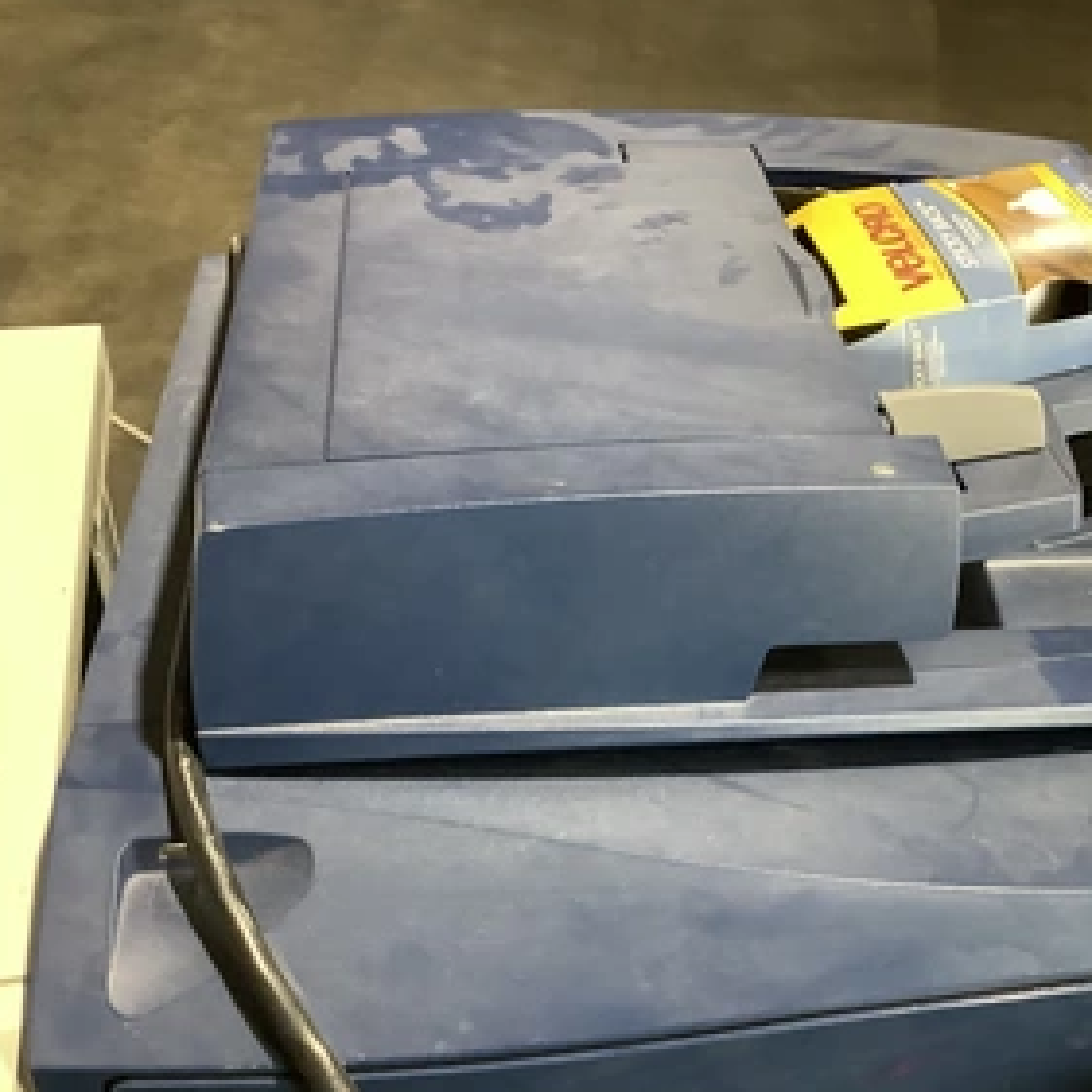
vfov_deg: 42.8
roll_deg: -5.4
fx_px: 1392
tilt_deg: -36.6
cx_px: 692
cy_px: 560
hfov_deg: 42.5
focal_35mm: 39
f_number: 2.4
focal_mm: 3.3
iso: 320
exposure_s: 1/60
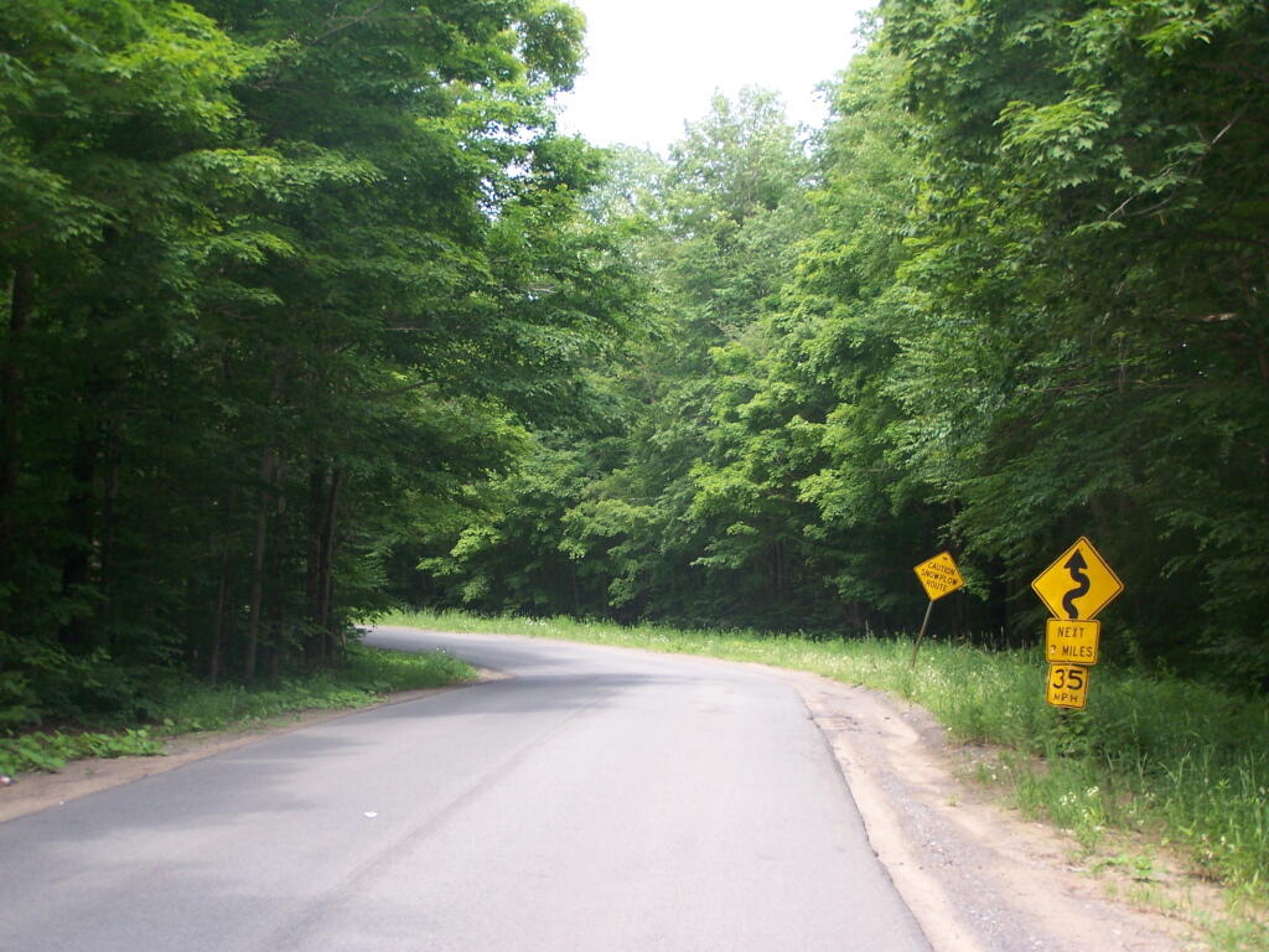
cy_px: 476
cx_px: 634
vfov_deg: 22.9
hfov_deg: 30.3
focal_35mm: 64
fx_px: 2346
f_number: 3.2
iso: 80
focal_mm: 10.7
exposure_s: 1/200
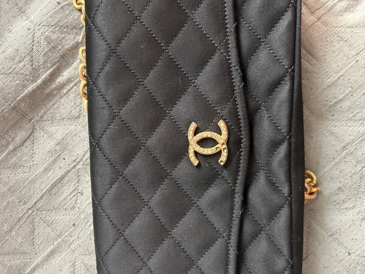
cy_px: 137
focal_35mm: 26
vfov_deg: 53.1
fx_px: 274
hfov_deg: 67.3
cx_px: 182
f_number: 1.5
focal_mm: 5.7
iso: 500
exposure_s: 1/47
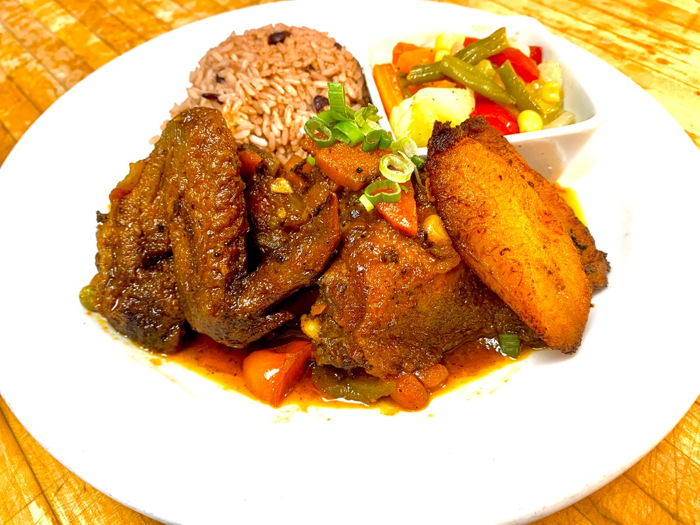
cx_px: 350
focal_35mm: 26
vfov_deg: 53.1
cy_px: 262
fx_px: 526
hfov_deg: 67.3
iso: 64
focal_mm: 4.25
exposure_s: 1/60
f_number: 1.8
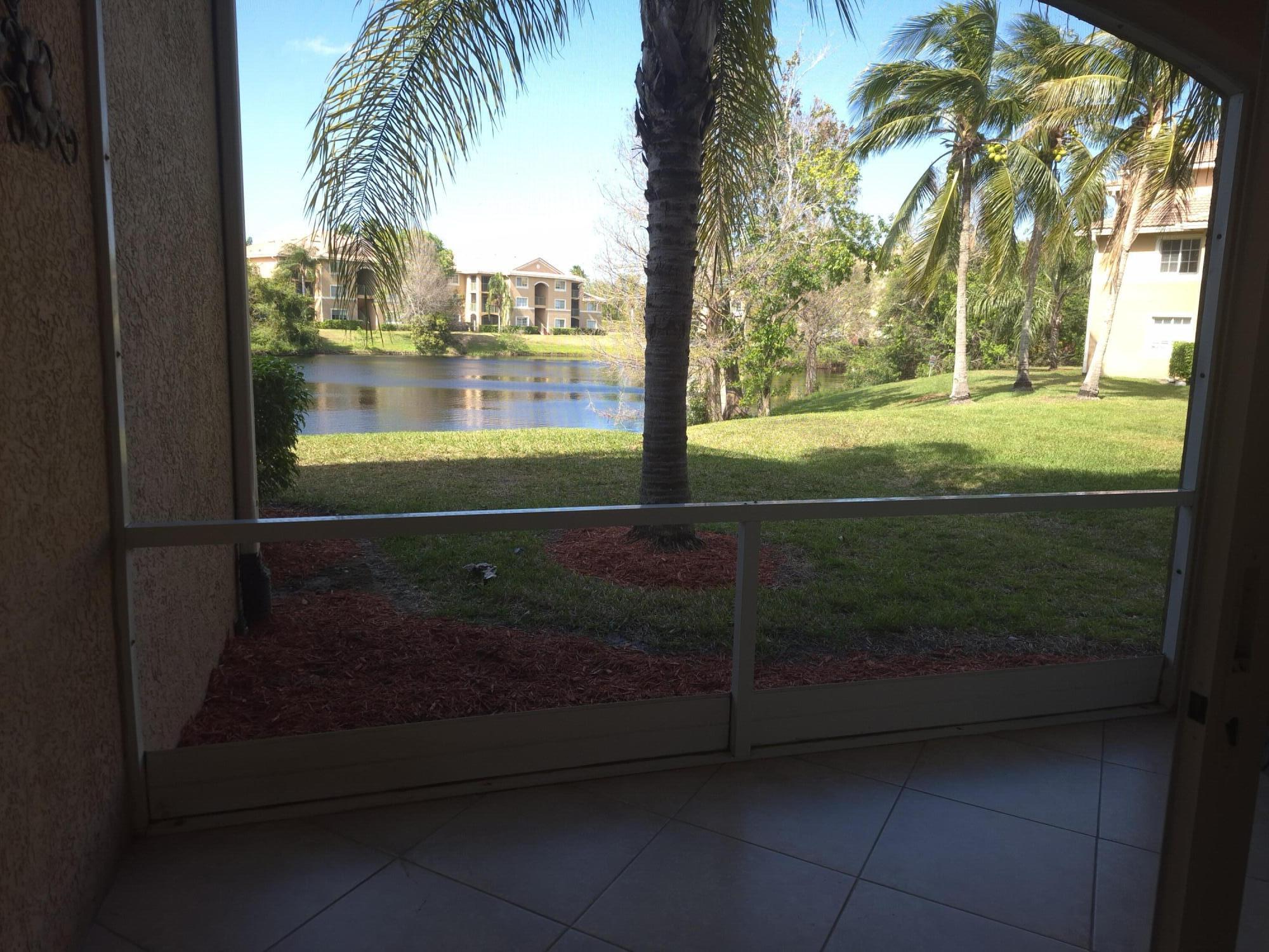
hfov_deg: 73.9
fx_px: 843
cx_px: 634
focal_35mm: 23
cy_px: 476
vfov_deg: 58.9
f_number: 1.8
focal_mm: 5.4
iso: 50
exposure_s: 1/377
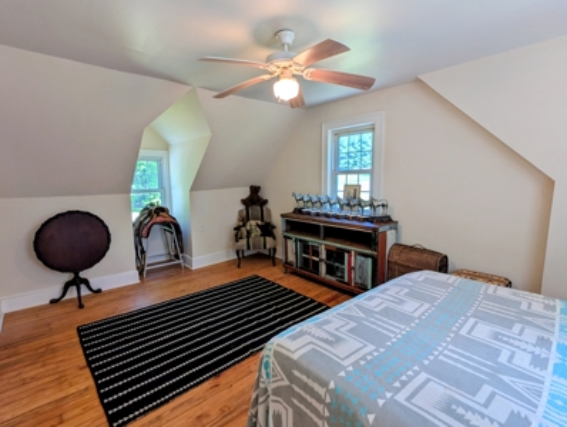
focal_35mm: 16
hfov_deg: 94.4
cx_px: 284
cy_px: 214
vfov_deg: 78.3
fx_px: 263
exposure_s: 1/120
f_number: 2.2
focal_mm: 2.35
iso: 94
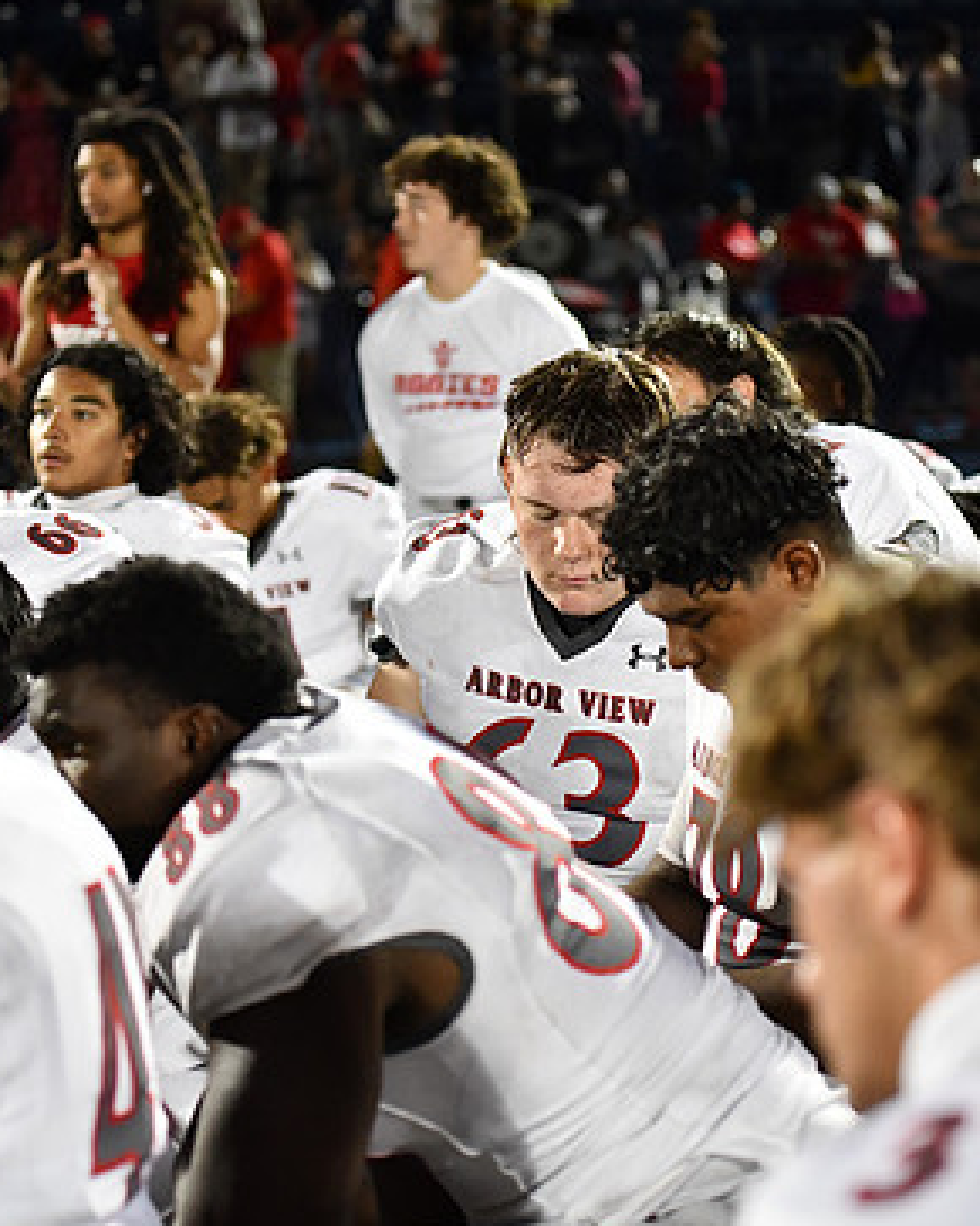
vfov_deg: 18.3
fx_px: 3810
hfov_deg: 14.6
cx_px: 581
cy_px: 623
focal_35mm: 105
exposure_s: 1/1250
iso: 5600
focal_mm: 70
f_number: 2.8
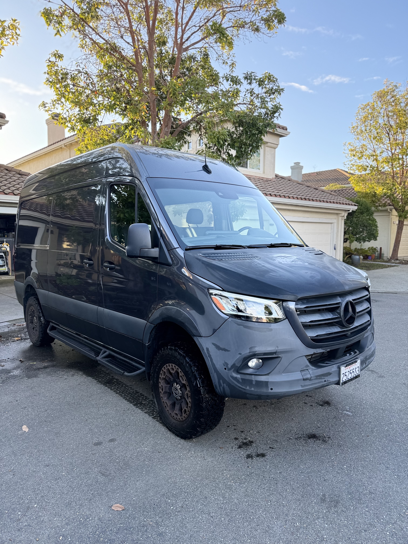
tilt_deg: -4.6
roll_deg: -0.8
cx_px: 204
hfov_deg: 56.8
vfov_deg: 71.6
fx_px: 377
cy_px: 272
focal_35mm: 24
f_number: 1.78
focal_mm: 6.76
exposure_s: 1/464
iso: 100
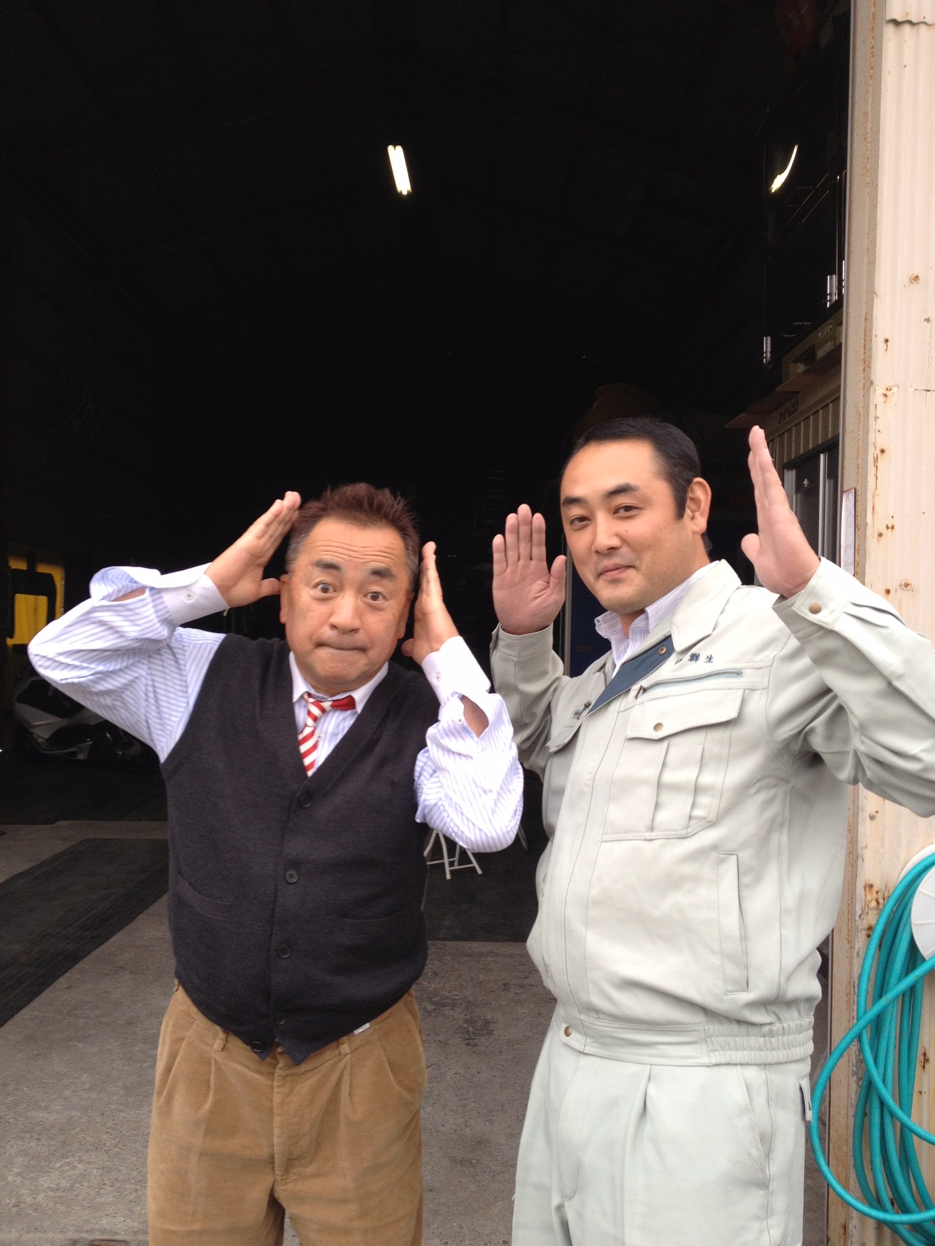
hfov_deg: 40.7
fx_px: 1260
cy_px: 623
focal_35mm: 35
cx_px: 468
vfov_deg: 52.6
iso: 64
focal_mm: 4.28
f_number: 2.4
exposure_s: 1/120
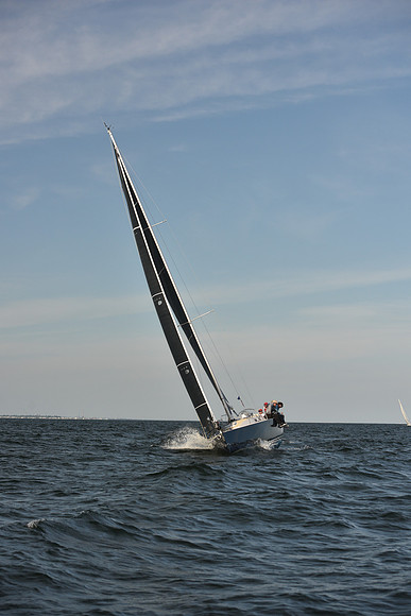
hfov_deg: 19.5
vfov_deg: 28.8
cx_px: 206
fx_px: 1198
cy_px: 308
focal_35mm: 70
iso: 250
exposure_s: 1/800
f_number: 5
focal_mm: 70
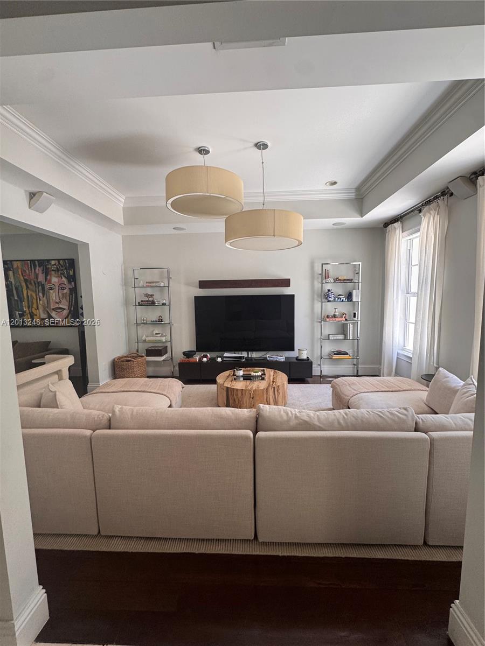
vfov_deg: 102.1
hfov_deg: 85.7
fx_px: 262
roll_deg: +2.3
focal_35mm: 14
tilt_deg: -5.3
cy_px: 323
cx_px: 242
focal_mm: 2.22
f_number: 2.2
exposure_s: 1/99
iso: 160
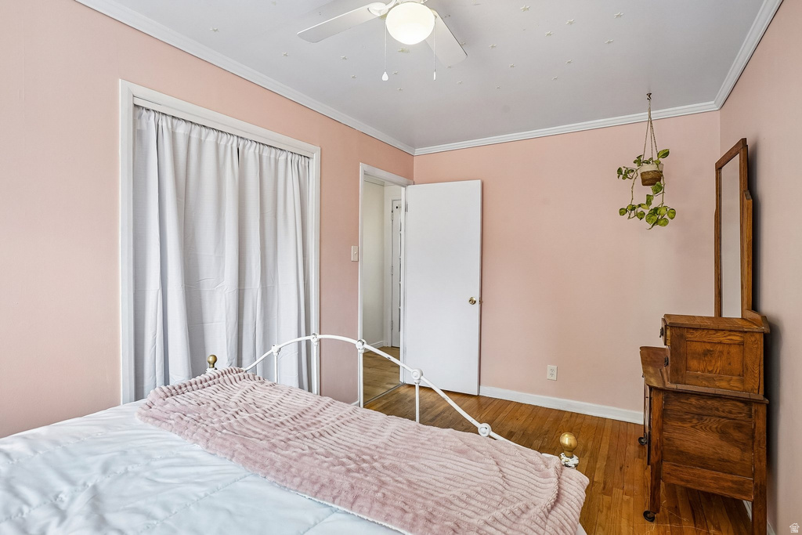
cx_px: 401
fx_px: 379
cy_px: 268
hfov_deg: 93.3
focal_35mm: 17
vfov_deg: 70.5
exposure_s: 1/20
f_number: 8
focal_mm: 17
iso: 400
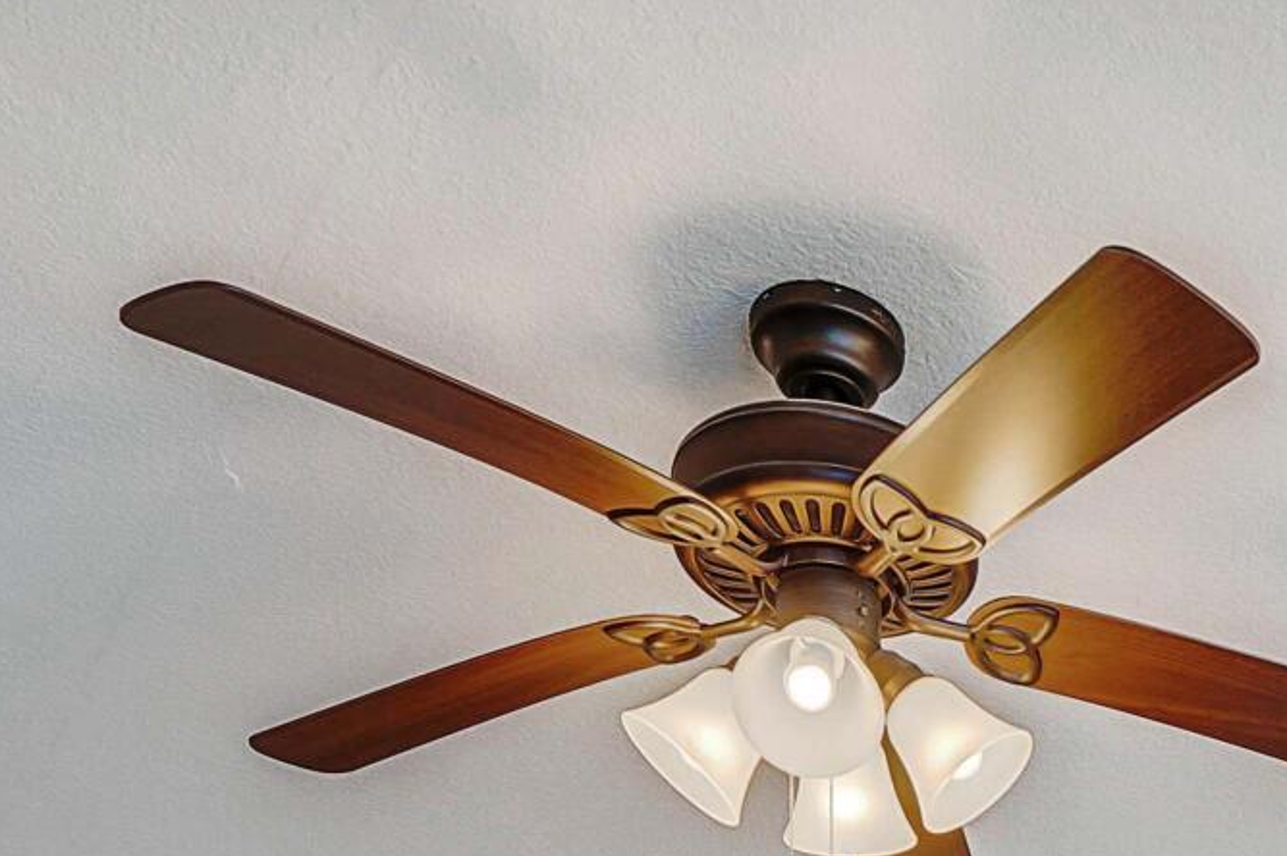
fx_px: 1929
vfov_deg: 17.8
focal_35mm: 54
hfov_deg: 32.2
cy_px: 1696
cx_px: 1438
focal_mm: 12
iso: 100
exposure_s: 1/5
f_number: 5.6
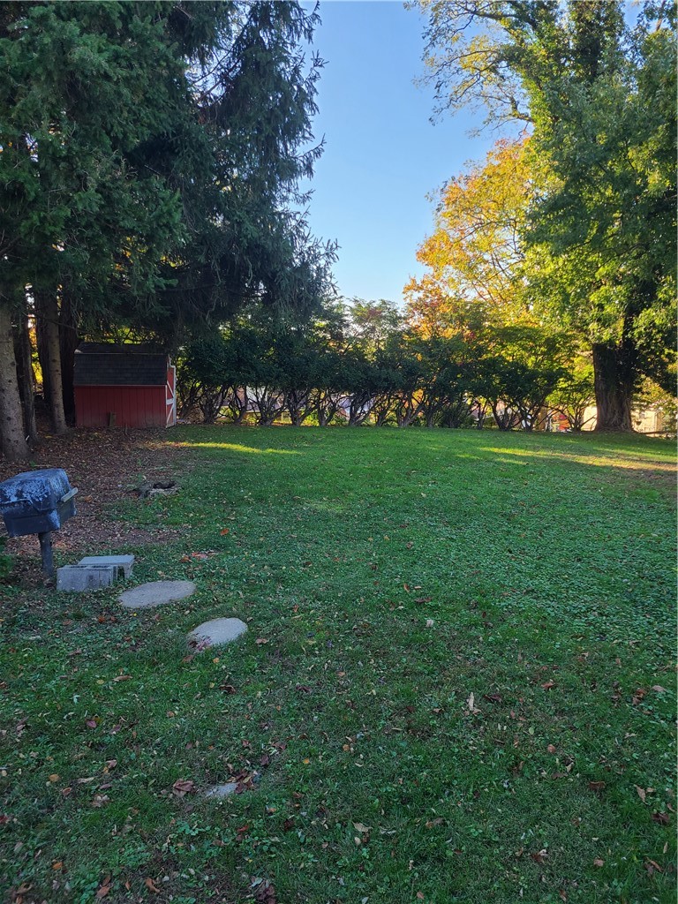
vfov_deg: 67.3
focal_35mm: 26
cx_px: 339
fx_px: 679
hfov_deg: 53.1
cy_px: 452
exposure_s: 1/269
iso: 40
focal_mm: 5.4
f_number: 1.8
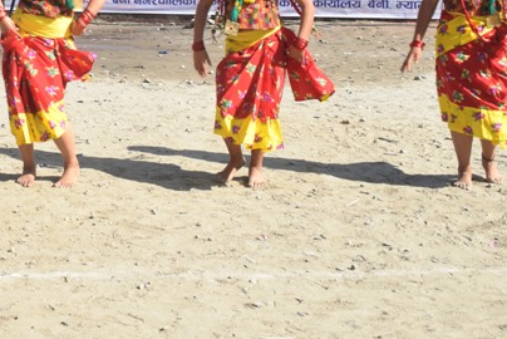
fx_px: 1071
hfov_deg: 25.1
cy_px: -60
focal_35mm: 76
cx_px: -26
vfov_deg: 17.2
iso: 100
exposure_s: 1/200
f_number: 7.1
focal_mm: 20
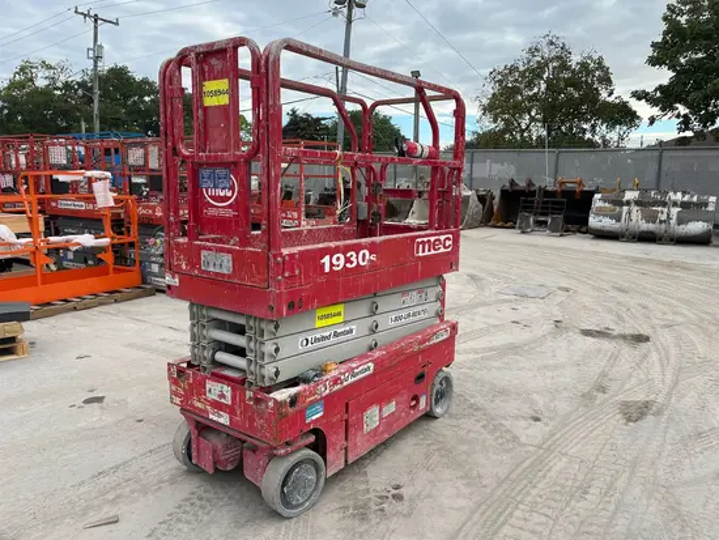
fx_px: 540
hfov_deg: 67.3
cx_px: 360
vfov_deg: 53.1
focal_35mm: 26
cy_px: 270
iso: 50
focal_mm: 5.1
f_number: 1.6
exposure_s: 1/845
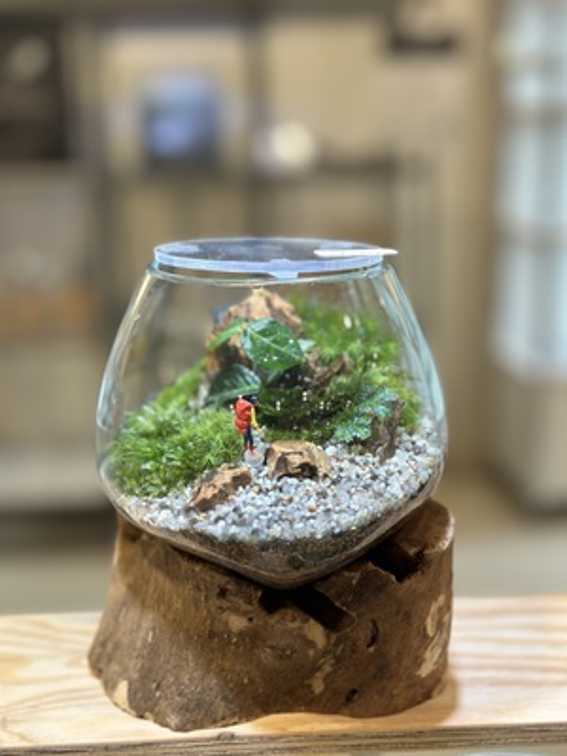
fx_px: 1048
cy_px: 378
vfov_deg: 39.7
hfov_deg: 30.3
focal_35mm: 48
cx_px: 284
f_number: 1.78
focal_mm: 6.86
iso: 80
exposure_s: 1/227
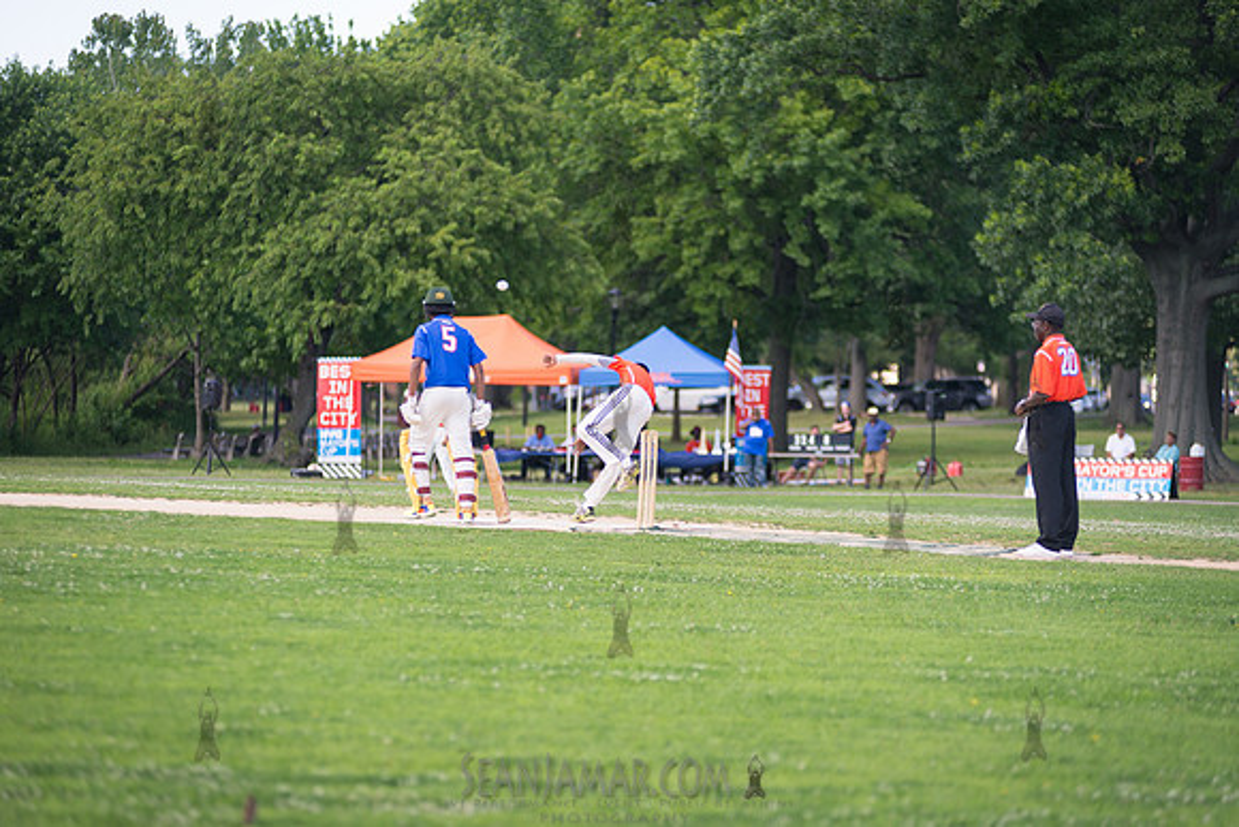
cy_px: 414
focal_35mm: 155
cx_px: 620
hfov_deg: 13.2
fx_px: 5336
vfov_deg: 8.9
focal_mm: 155
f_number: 2.8
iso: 200
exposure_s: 1/640
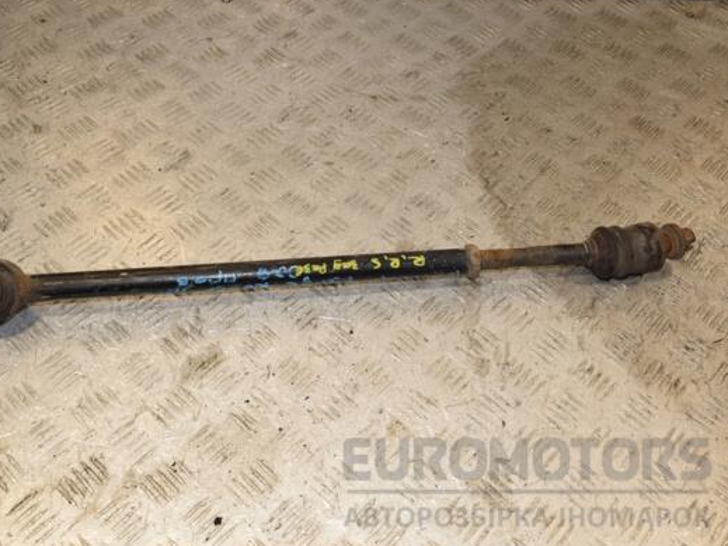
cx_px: 317
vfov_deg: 35.9
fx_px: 841
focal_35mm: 40
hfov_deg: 46.7
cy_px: 272
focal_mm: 24
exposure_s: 1/200
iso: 800
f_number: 10
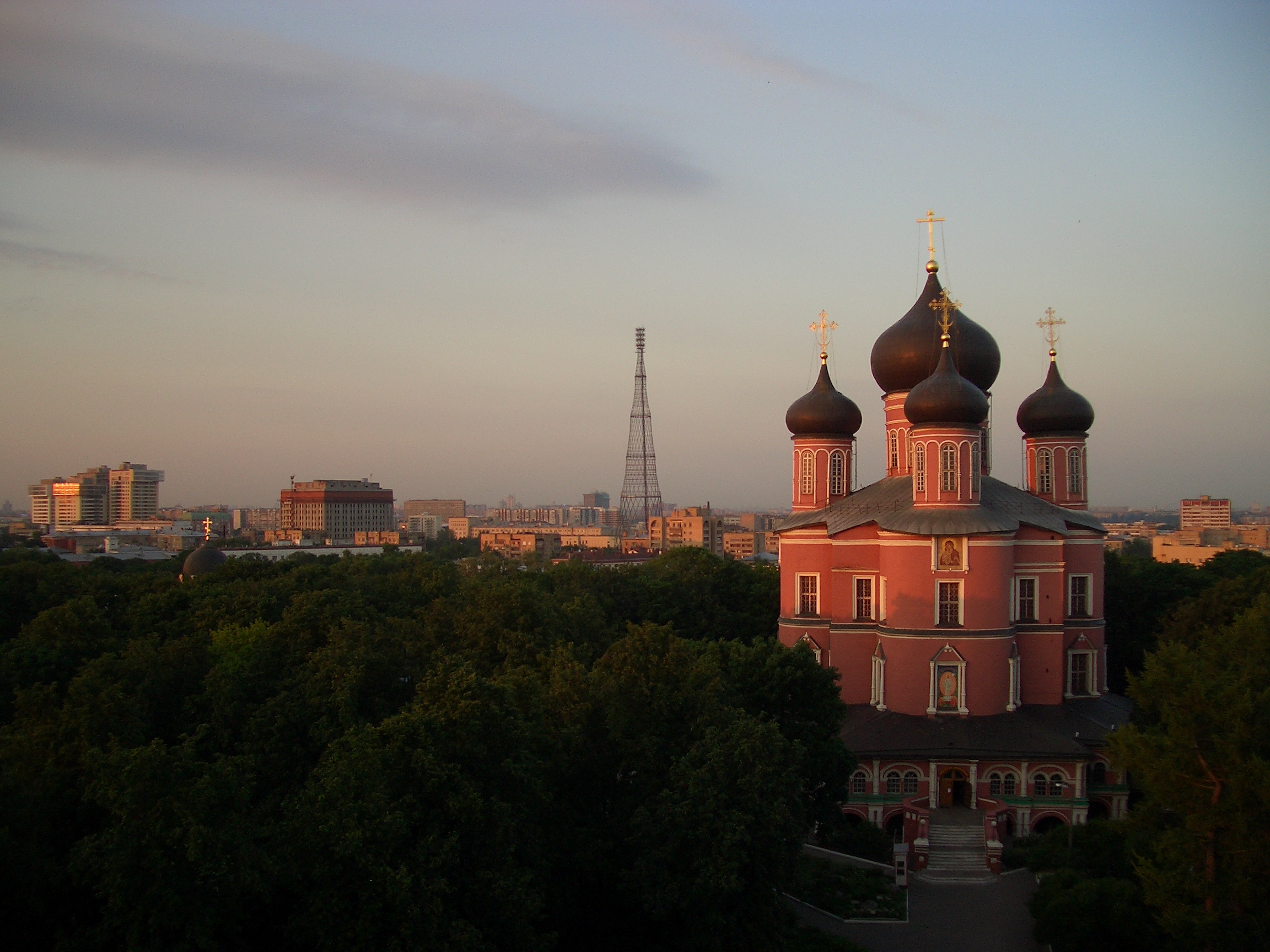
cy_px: 476
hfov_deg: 52.6
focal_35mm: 35
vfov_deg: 40.7
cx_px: 635
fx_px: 1284
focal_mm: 5.8
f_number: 2.6
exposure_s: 1/200
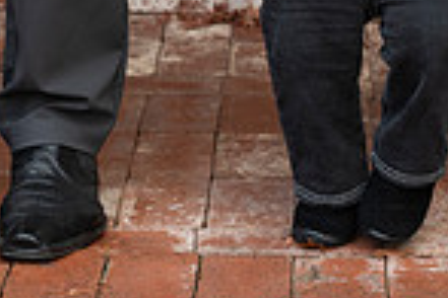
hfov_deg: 9.6
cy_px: -263
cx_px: 363
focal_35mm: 213
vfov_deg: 6.3
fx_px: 2650
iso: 400
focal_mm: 54
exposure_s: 1/100
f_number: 5.6
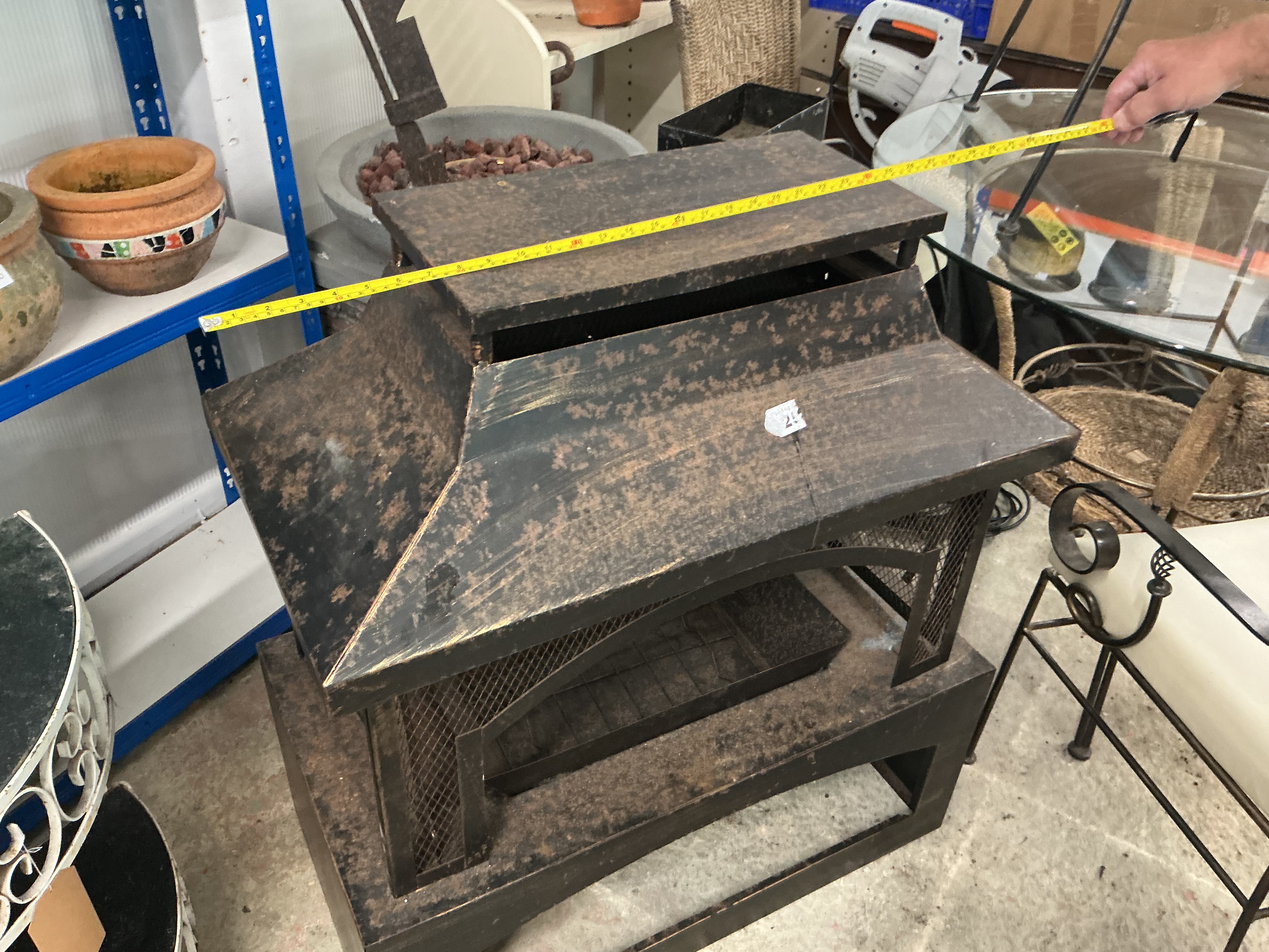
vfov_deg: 48.2
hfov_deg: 61.7
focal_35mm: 29
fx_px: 1063
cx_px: 634
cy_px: 476
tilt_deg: -36.1
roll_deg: -4.8
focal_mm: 3
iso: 200
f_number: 1.8
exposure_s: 1/33
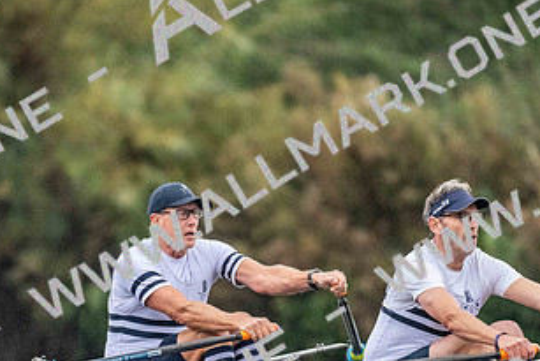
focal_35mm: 1132
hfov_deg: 1.8
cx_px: 246
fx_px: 16987
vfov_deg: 1.2
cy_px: 323
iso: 4500
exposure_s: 1/2500
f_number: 4
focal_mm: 600
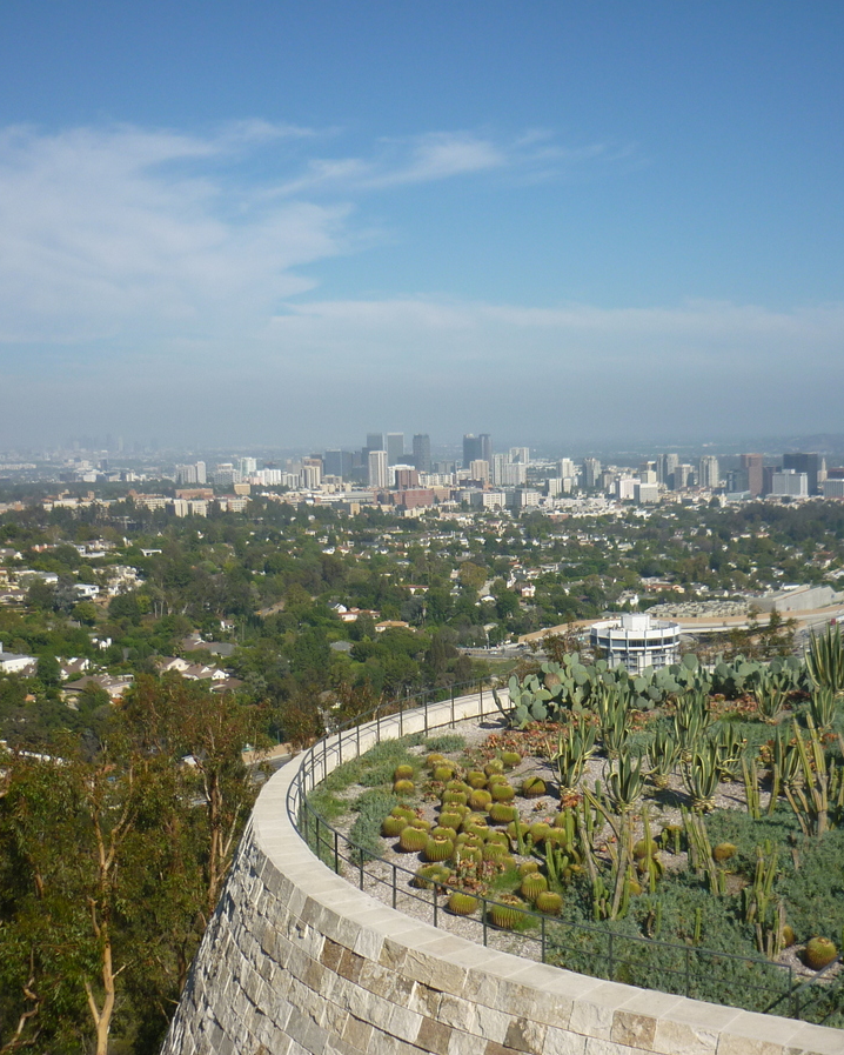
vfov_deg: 39.5
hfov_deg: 32.1
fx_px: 1467
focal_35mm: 47
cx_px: 467
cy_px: 527
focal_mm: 5.9
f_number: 8
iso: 80
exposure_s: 1/250
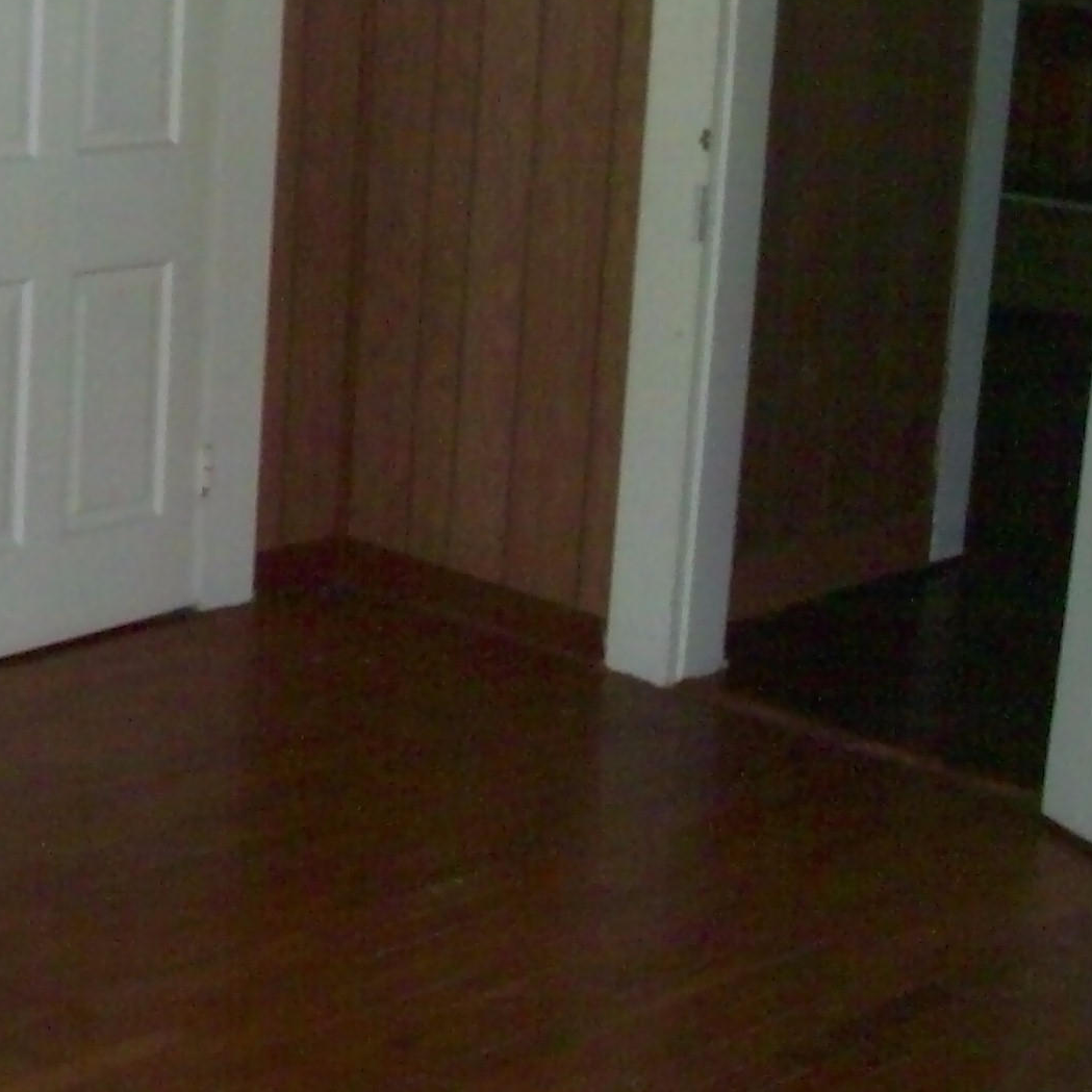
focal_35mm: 78
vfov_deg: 21.9
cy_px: 206
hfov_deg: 21.2
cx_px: -88
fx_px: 2784
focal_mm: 6
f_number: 2.7
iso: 160
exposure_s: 1/64
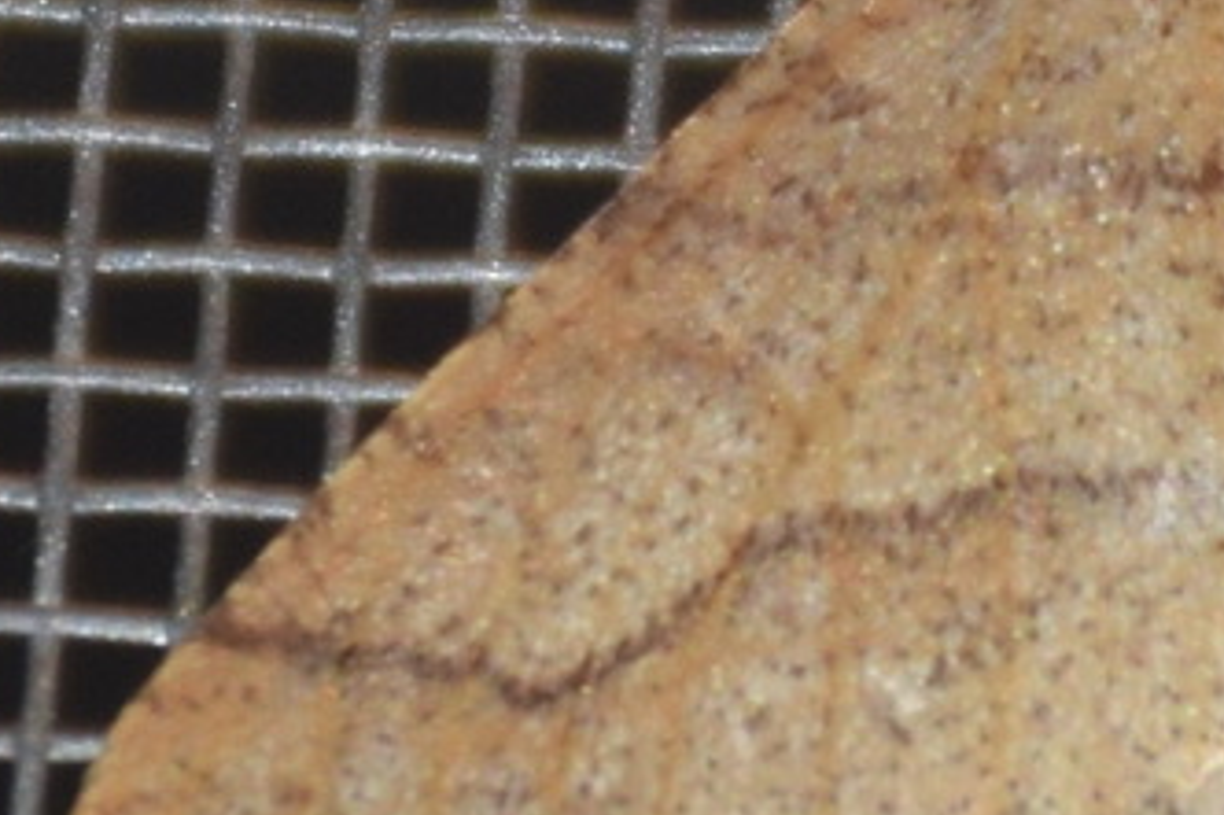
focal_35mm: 608
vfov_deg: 2.3
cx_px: 1419
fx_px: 20661
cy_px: 291
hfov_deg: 3.4
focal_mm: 140
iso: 320
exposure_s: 1/60
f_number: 5.6
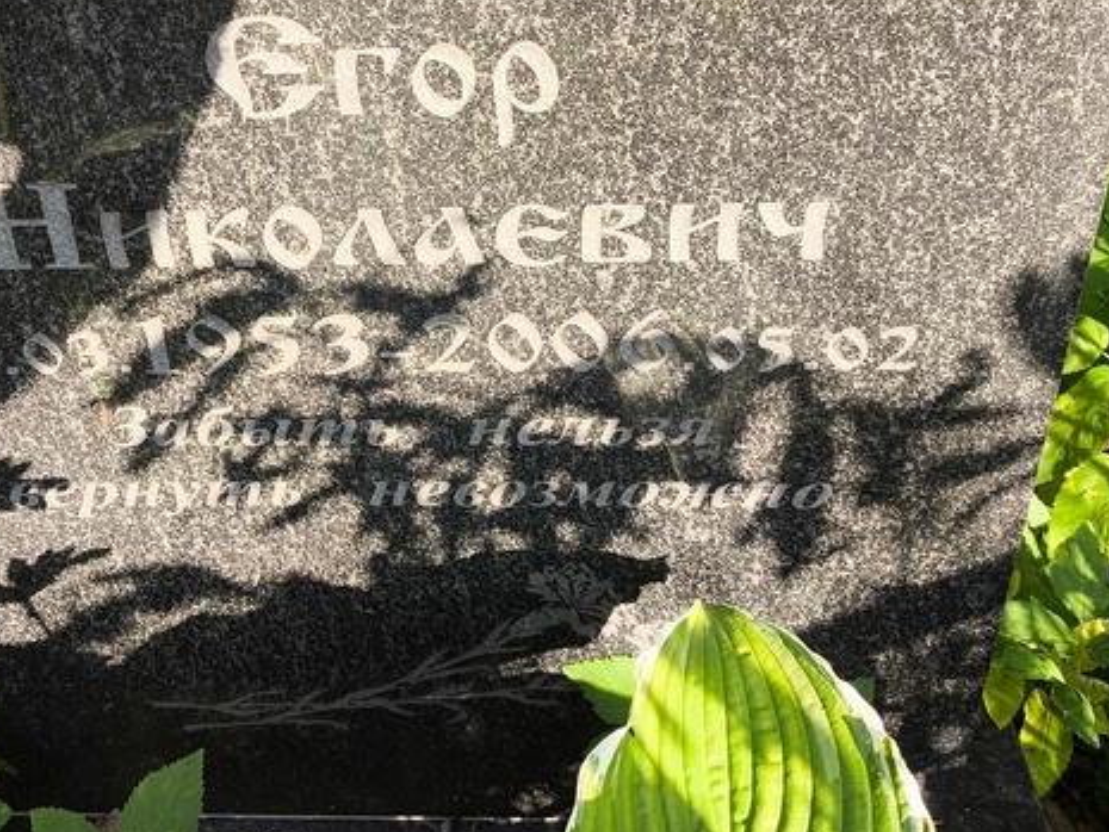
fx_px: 1378
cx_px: 426
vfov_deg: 33.1
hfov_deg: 43.5
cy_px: 224
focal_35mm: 43
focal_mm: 4.71
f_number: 1.7
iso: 50
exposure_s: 1/200
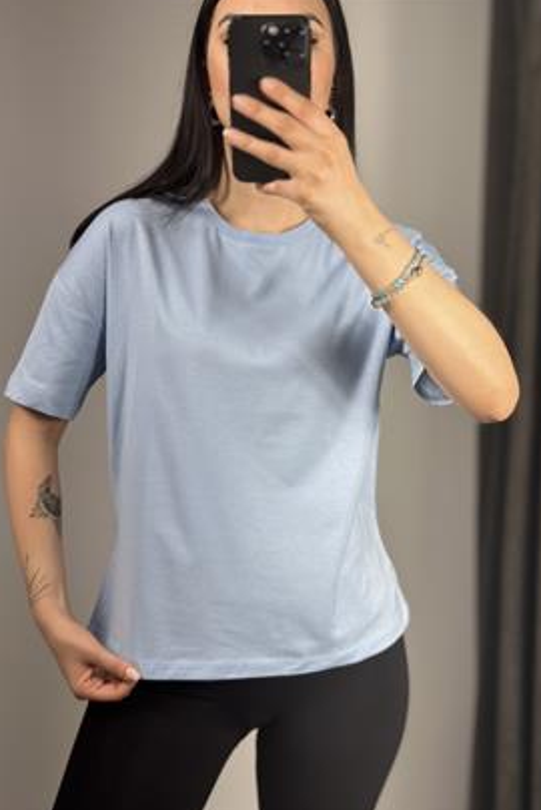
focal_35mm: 51
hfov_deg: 26.5
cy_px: 404
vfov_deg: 38.9
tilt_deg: -30.4
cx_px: 273
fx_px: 1148
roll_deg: -1.7
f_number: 1.78
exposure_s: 1/166
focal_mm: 6.86
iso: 64
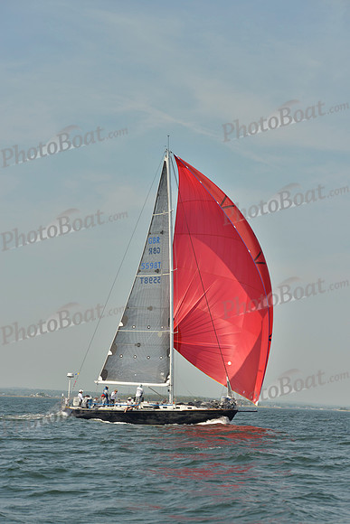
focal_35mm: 95
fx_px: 1384
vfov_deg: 21.5
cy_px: 262
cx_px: 175
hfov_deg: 14.4
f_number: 7.1
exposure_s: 1/1250
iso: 200
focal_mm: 95
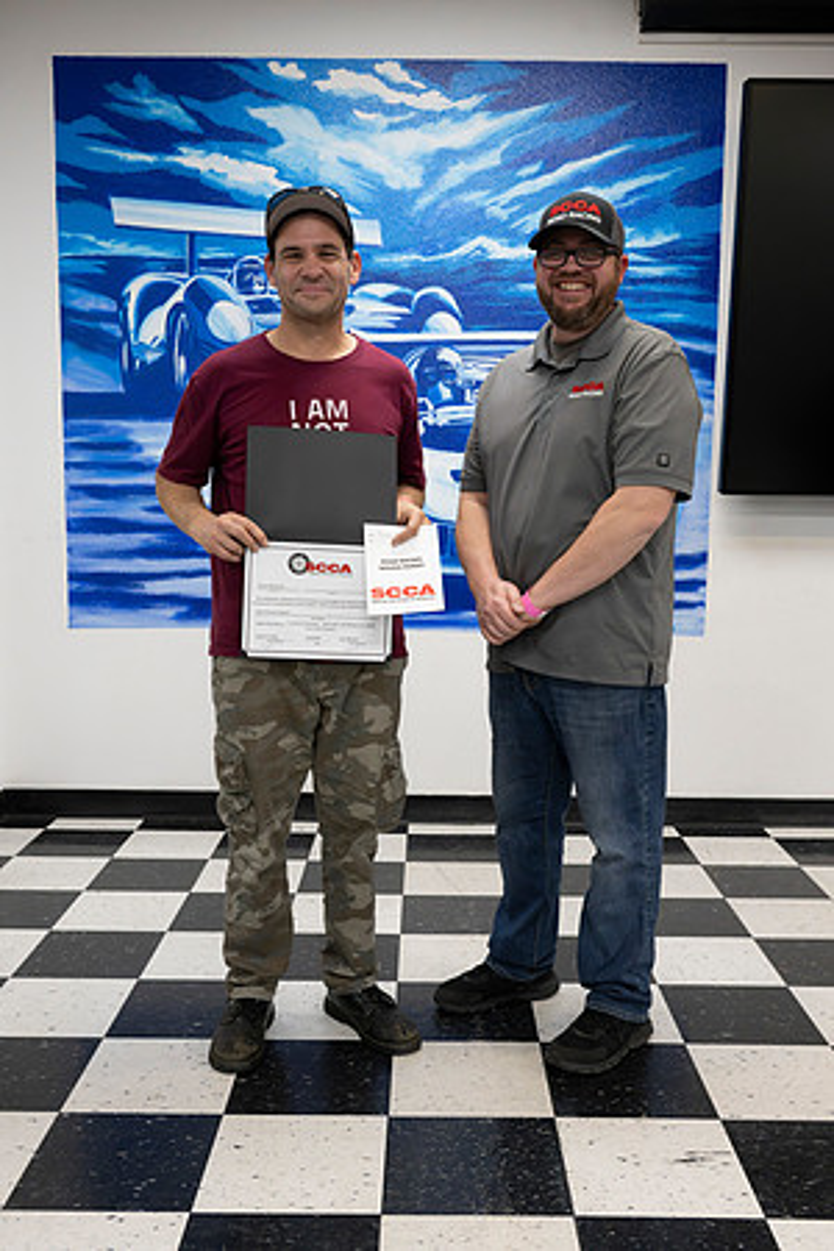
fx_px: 1199
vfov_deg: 55.1
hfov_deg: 38.4
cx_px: 417
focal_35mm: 34
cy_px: 626
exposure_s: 1/250
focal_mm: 34.5
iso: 8000
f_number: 7.1
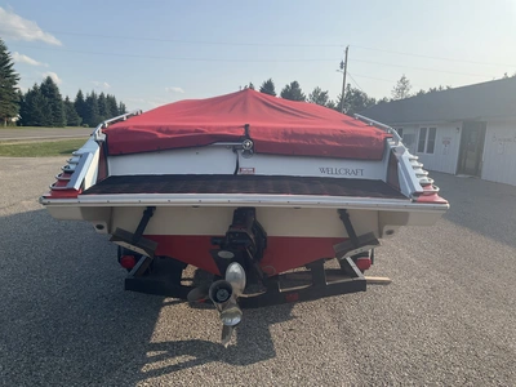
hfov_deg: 61.7
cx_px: 258
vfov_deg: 48.2
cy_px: 194
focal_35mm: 29
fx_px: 432
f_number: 1.8
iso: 25
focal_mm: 3
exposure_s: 1/1534
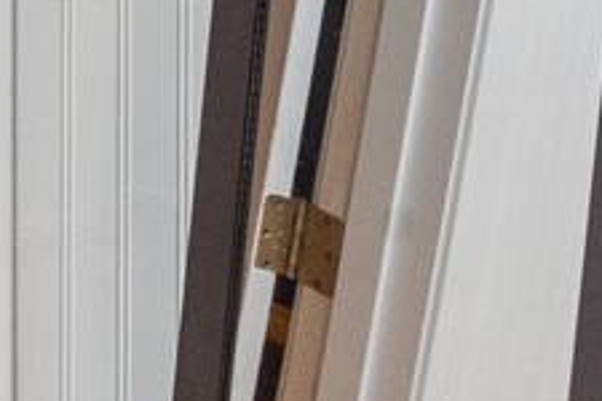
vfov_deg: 13.3
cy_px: -497
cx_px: -765
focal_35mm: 82
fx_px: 1371
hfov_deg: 15.8
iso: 4000
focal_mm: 17
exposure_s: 1/60
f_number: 8
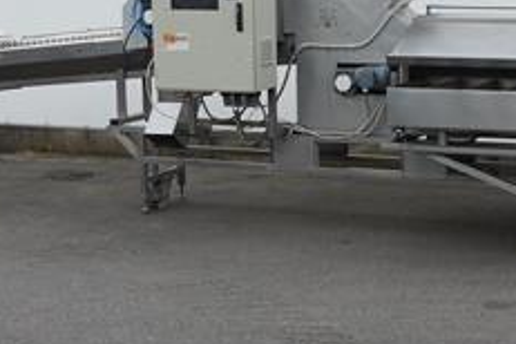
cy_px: 89
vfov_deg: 14.8
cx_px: 479
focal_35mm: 92
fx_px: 1319
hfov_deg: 21.6
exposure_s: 1/250
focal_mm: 16
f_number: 6.3
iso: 160
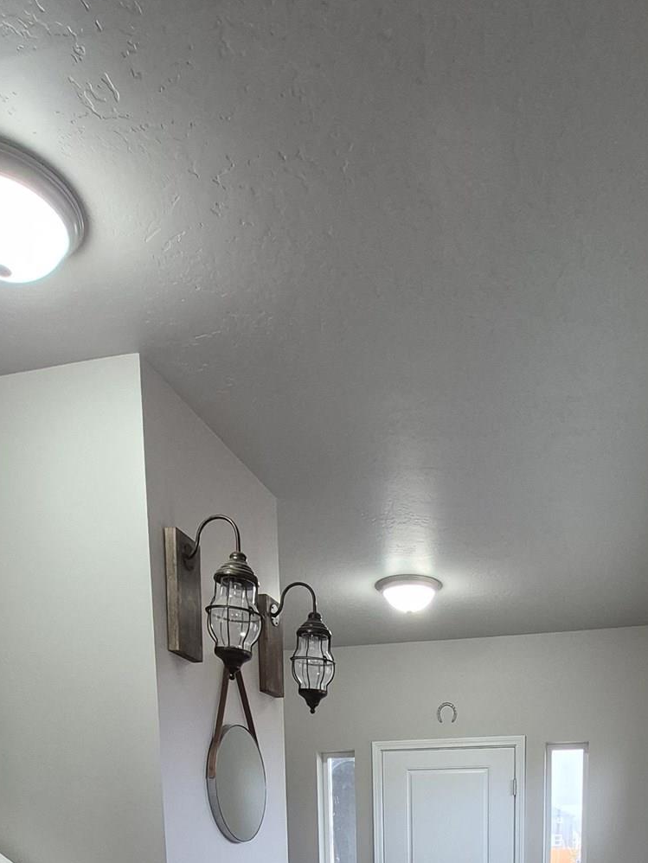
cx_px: 410
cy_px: 956
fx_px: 748
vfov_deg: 44.9
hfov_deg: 46.4
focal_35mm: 30
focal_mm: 1.74
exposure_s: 1/60
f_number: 2.2
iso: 200
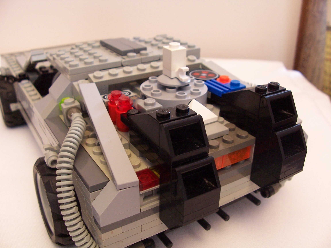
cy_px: 124
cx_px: 166
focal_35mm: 35
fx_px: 335
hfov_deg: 52.6
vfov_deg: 40.7
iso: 140
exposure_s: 1/10
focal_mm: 6
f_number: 2.8
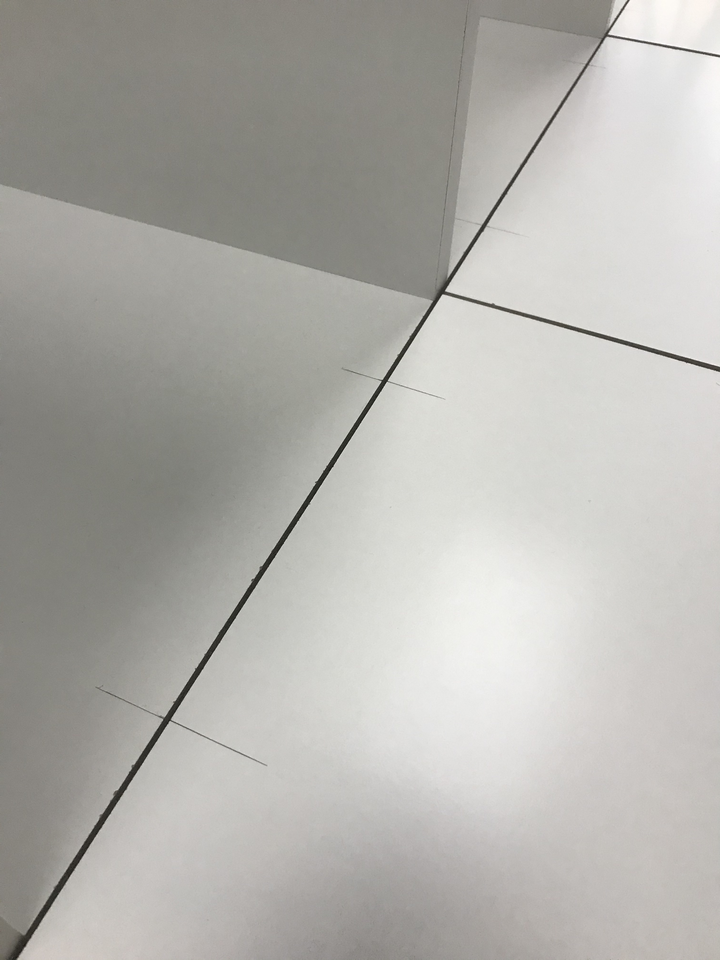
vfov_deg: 63.4
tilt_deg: -47.8
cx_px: 360
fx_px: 777
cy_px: 480
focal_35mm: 28
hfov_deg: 49.7
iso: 25
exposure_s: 1/31
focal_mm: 3.99
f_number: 1.8
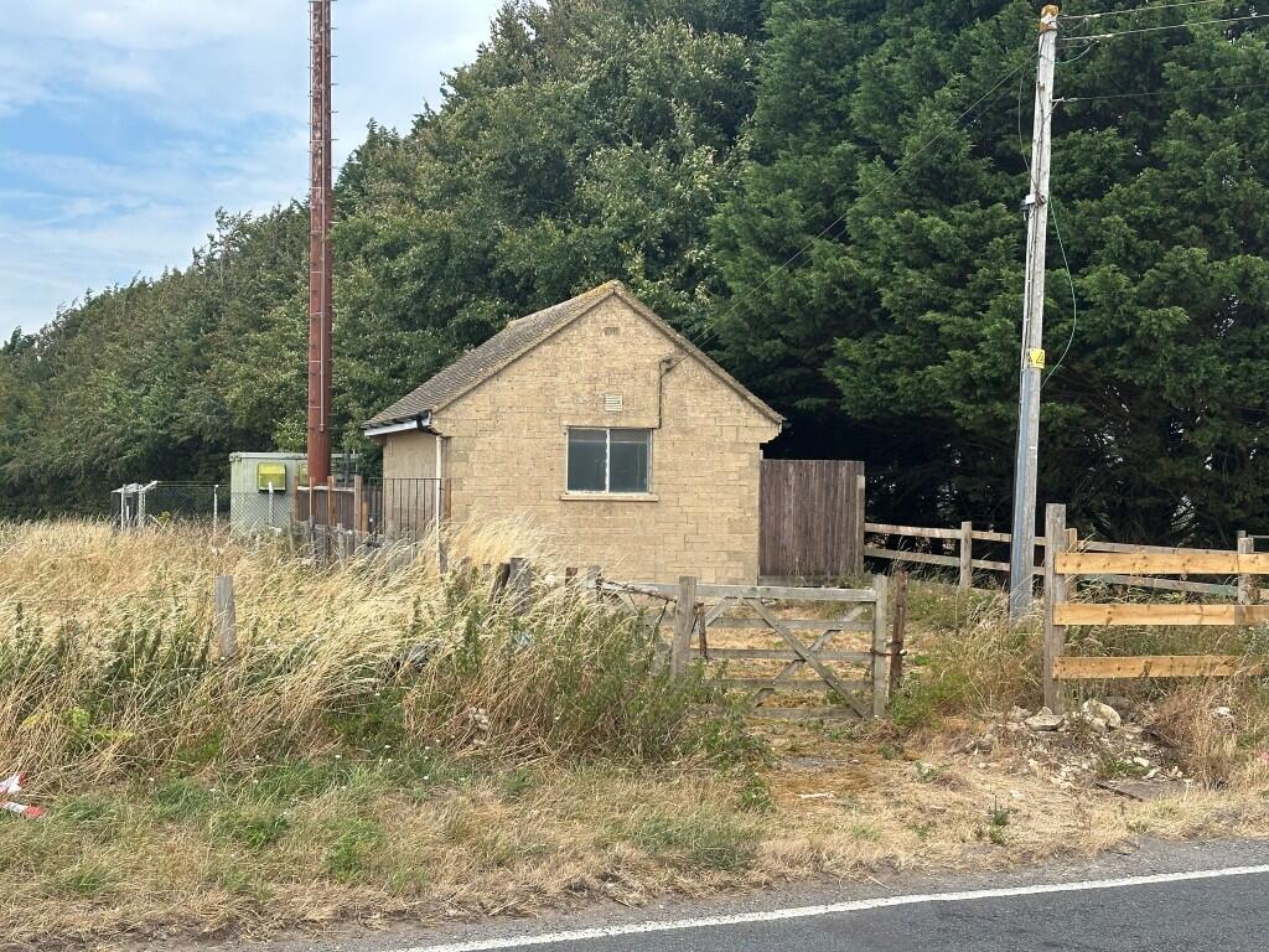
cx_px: 634
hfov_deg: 39.7
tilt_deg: +0.6
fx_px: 1760
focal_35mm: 48
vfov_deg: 30.3
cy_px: 476
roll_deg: -1.1
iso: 64
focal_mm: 6.86
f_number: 1.78
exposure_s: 1/1695
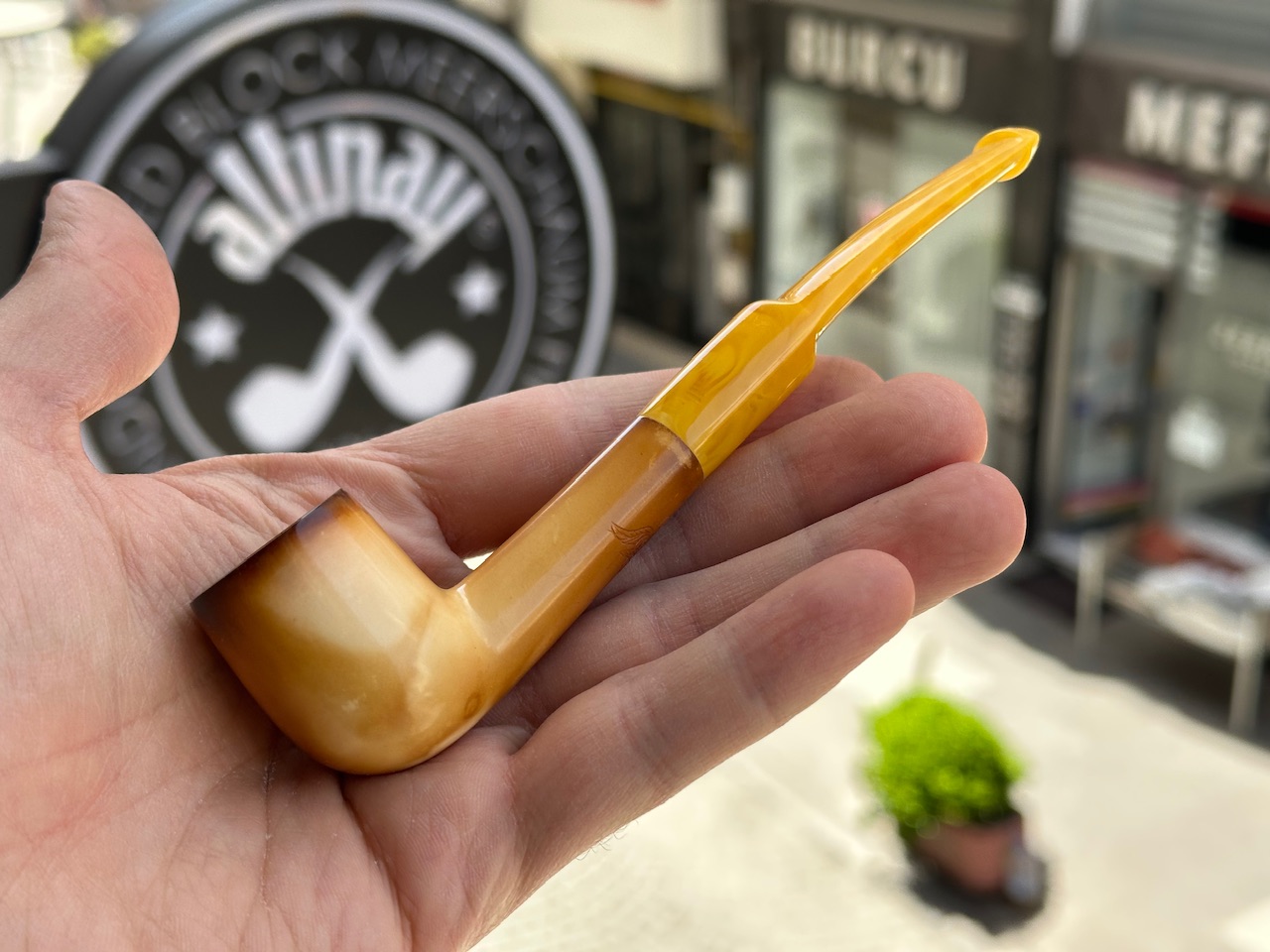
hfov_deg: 39.7
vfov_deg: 30.3
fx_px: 1761
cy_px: 476
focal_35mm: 48
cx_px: 635
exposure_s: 1/745
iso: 64
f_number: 1.78
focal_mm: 6.86
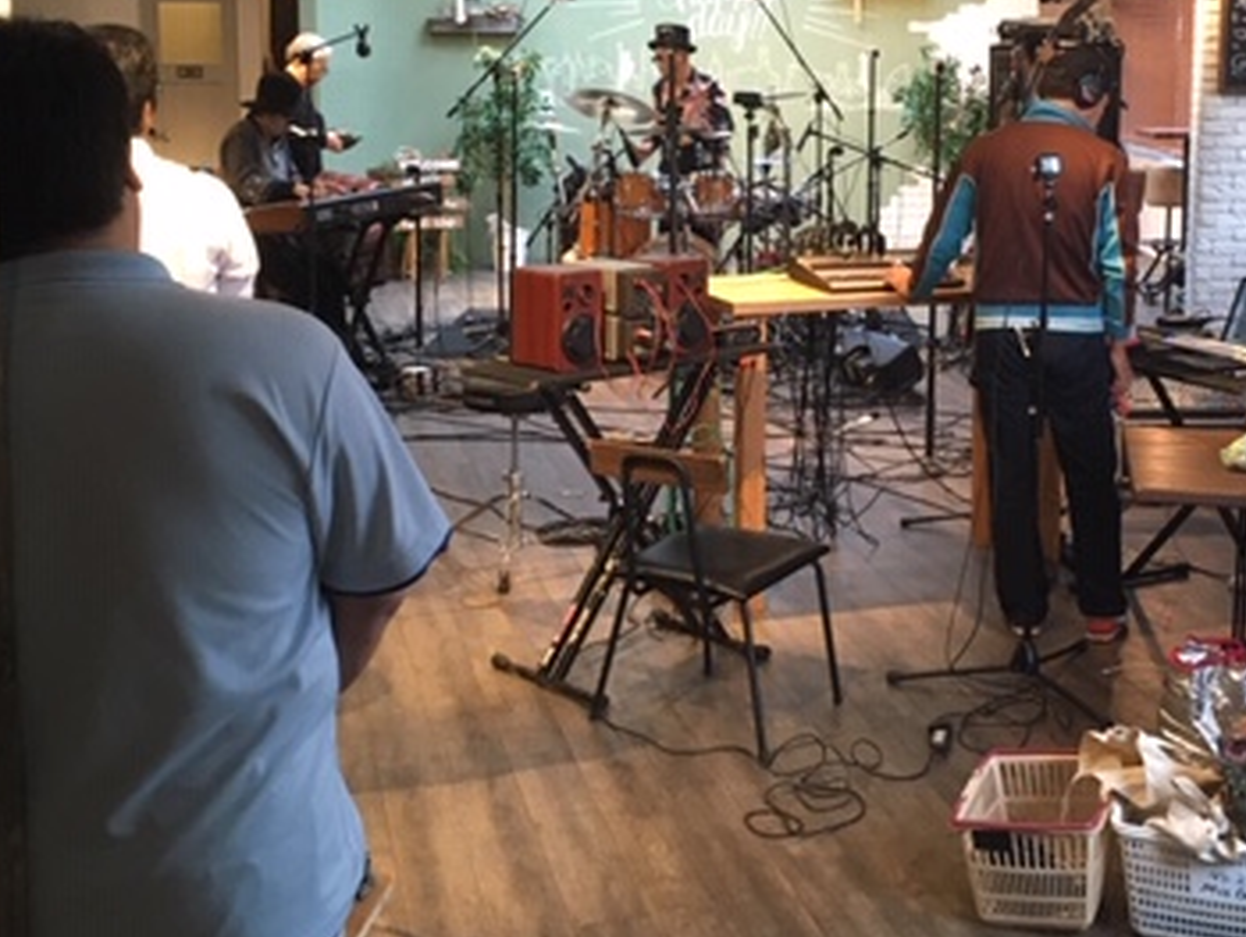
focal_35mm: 53
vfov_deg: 27.3
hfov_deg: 35.9
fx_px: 1909
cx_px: 805
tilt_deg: -6.3
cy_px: 289
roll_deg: -1.1
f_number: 2.2
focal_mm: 4.15
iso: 200
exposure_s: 1/24
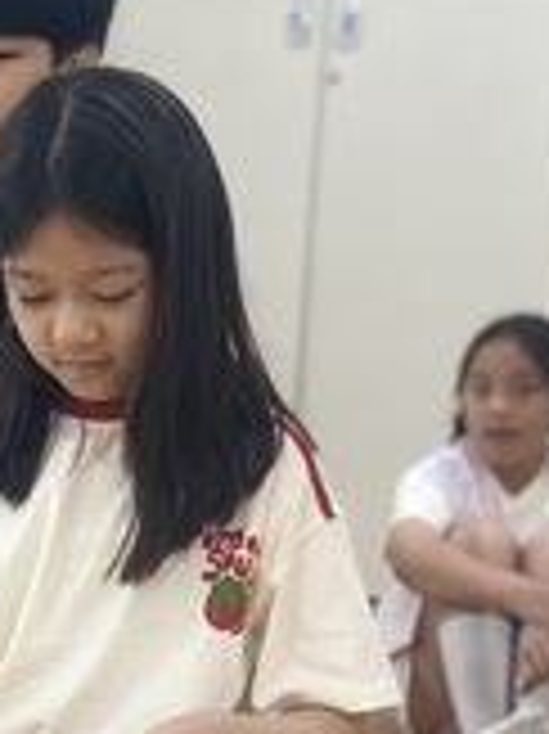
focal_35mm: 80
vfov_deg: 24.3
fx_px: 1694
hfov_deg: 17.9
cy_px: 491
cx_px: -20
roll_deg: -3.1
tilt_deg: -4.3
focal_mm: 4.25
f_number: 1.8
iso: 100
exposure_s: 1/60
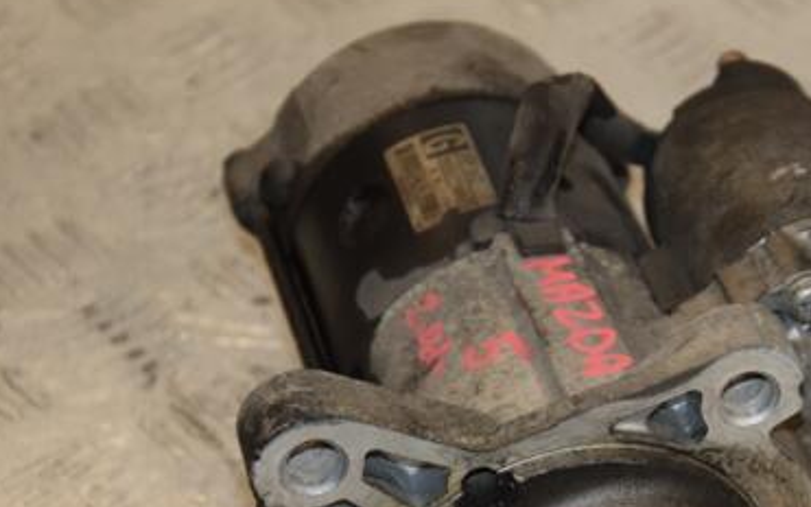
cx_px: 610
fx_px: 3824
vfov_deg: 7.6
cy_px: 406
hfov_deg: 12.1
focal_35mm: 173
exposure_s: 1/200
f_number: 5.6
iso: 800
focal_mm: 70
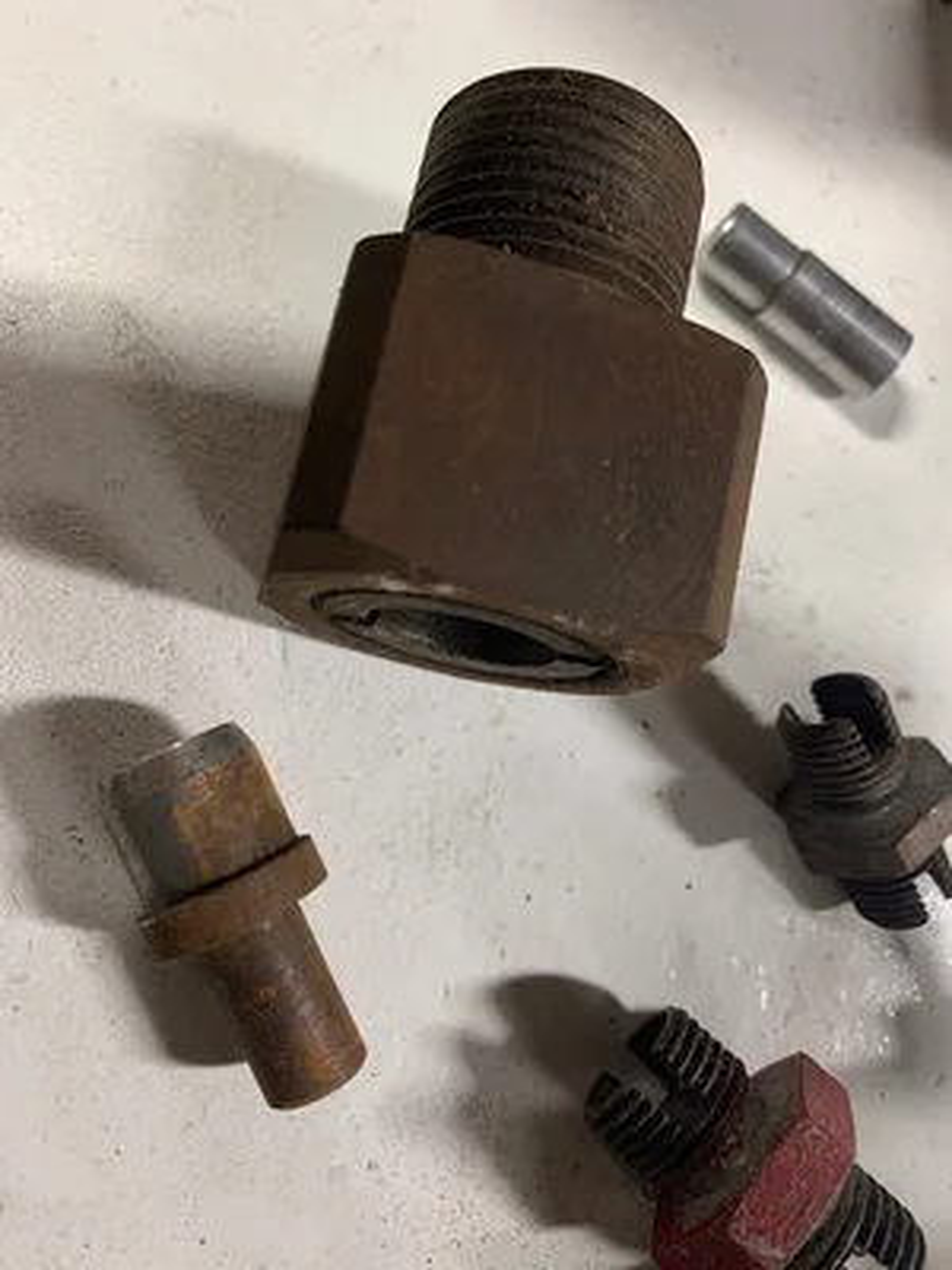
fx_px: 953
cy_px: 635
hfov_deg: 53.1
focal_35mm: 26
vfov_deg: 67.3
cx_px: 476
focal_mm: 4.25
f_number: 1.8
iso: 100
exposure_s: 1/60
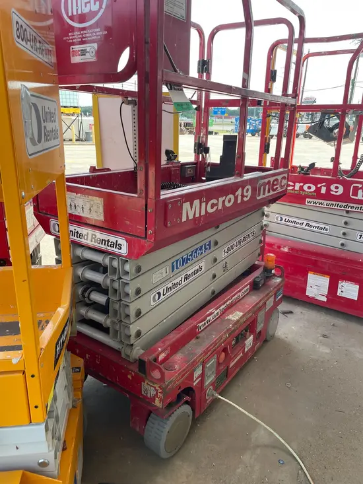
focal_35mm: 26
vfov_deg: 67.3
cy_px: 242
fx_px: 363
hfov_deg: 53.1
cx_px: 182
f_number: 1.6
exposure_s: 1/399
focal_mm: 4.2
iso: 32
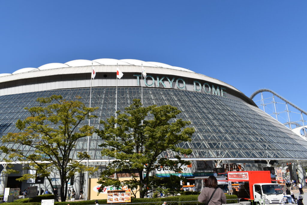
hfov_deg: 61.9
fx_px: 256
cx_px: 154
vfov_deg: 43.6
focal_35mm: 30
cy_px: 102
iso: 200
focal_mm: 20
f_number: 10
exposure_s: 1/400
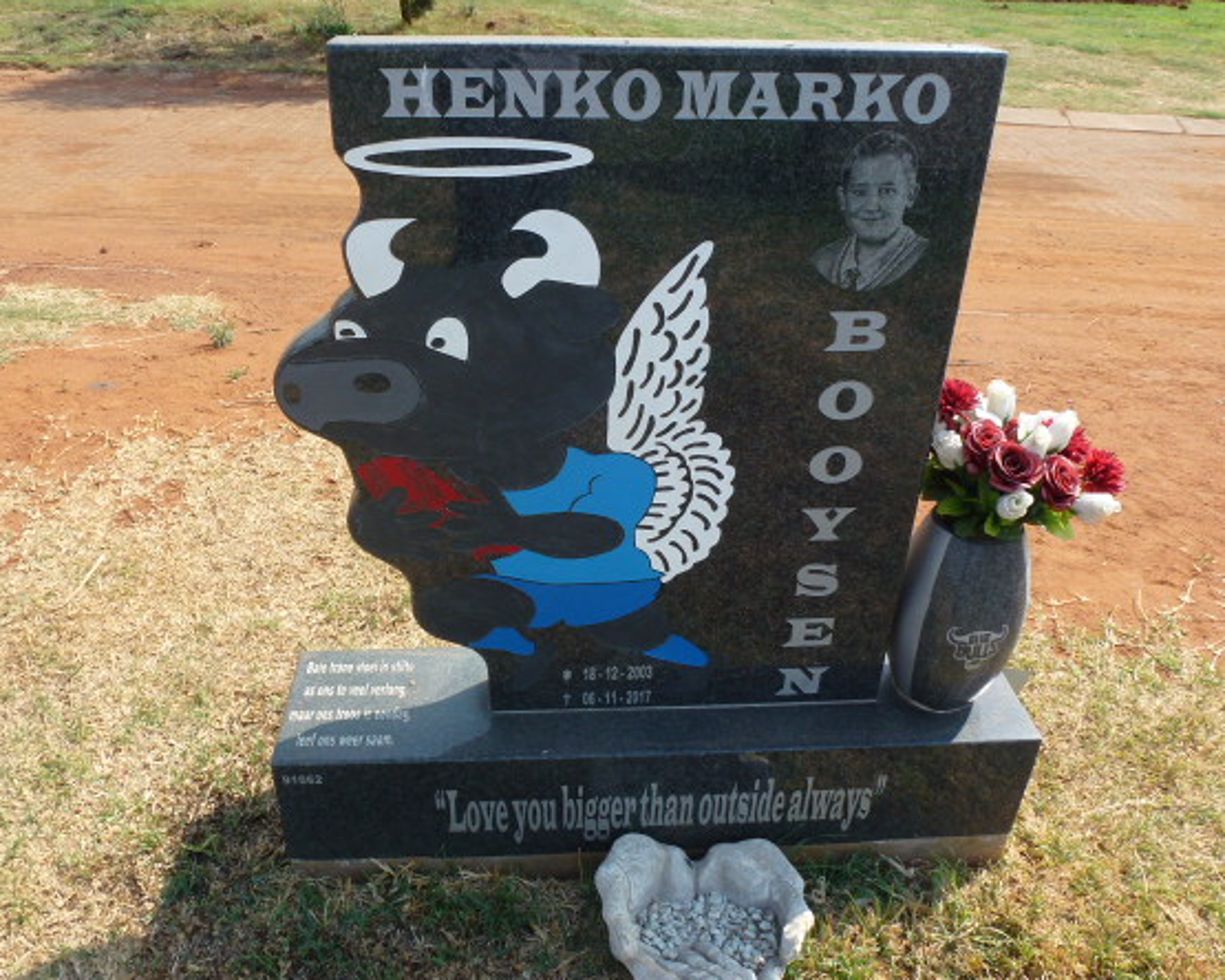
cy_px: 501
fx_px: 979
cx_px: 558
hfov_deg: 64.0
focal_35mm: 27
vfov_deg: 53.2
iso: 100
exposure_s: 1/400
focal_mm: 4.3
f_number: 4
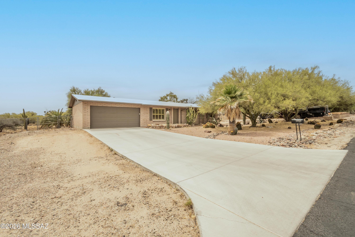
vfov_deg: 77.3
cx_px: 178
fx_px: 148
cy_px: 118
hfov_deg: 100.4
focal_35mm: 15
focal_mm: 10
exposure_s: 1/200
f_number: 13
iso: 200
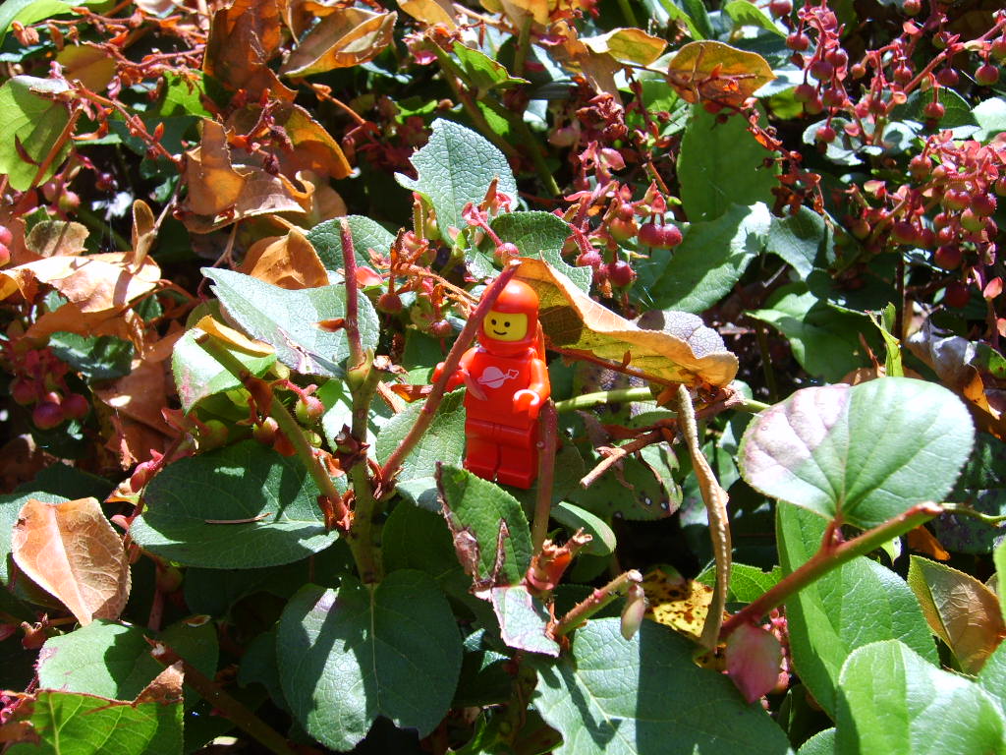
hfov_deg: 52.6
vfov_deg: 40.7
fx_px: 1017
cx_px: 503
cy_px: 378
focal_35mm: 35
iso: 50
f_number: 2.8
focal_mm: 5.8
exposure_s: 1/350
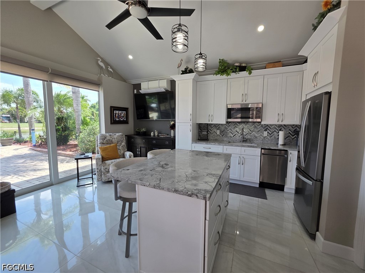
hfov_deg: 106.2
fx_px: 137
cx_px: 182
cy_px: 136
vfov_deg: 89.9
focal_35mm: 13
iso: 40
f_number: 1.9
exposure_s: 1/241
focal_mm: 2.2
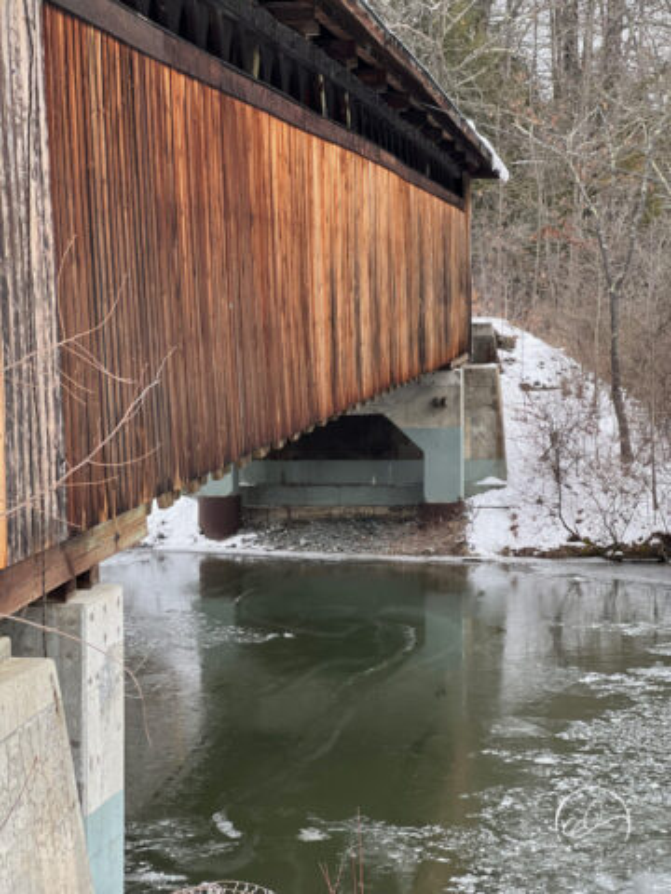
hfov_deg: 19.1
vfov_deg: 25.3
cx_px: 336
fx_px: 1990
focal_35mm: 77
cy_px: 447
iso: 80
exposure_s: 1/121
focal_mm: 9
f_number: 2.8
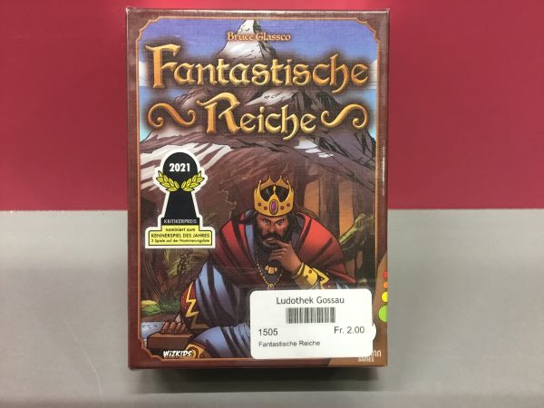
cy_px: 204
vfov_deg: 45.4
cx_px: 272
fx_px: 487
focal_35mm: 31
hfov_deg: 58.4
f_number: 2.4
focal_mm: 3.3
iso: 160
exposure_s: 1/33
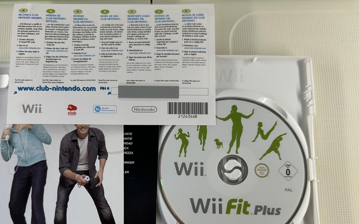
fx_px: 303
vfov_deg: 40.0
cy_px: 154
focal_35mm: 31
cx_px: 153
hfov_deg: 61.0
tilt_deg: -82.7
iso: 80
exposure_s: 1/273
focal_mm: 6.86
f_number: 1.78
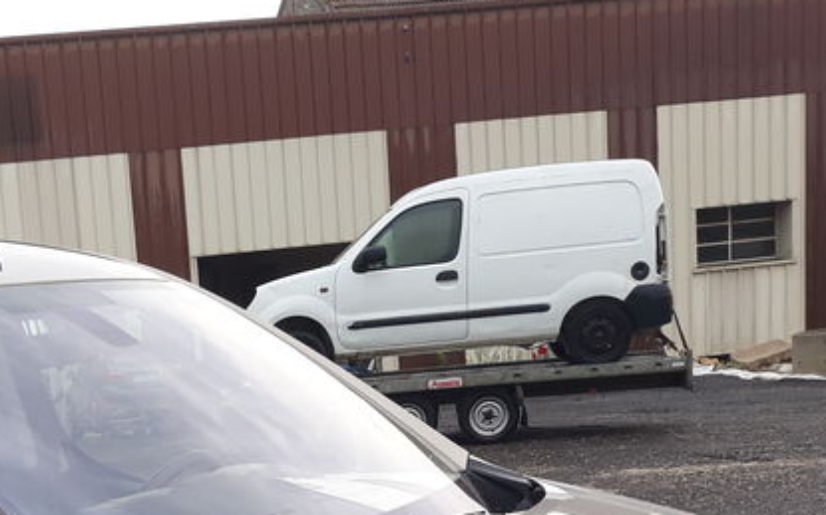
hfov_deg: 28.2
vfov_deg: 17.4
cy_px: 718
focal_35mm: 69
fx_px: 1553
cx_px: 30
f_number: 1.7
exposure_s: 1/214
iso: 40
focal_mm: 3.71
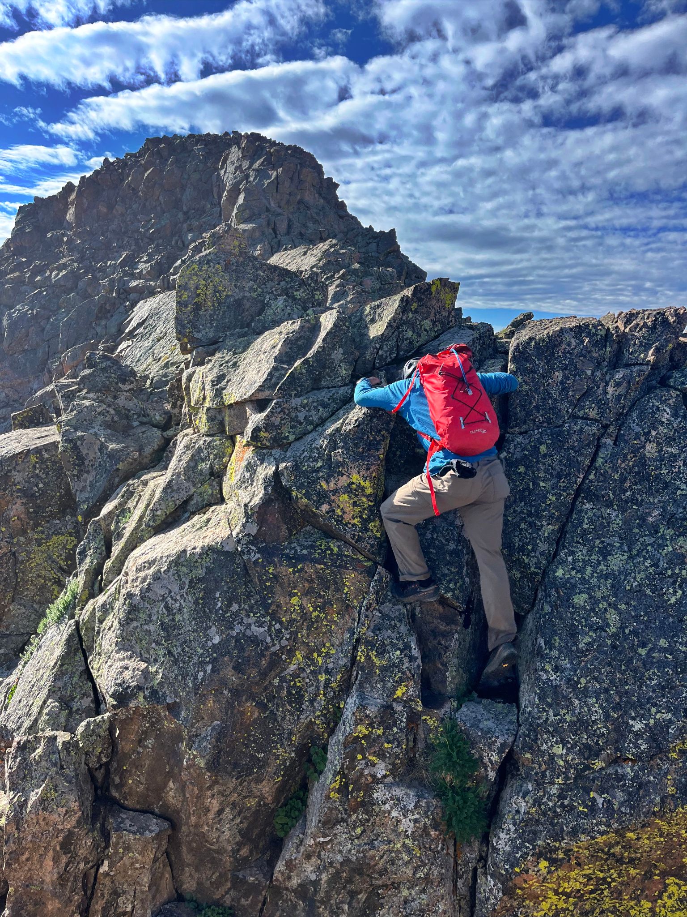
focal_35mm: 26
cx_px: 344
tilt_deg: -8.6
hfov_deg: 53.1
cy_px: 458
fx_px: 688
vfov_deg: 67.3
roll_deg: -4.1
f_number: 1.6
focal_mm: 5.1
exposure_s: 1/1923
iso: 50
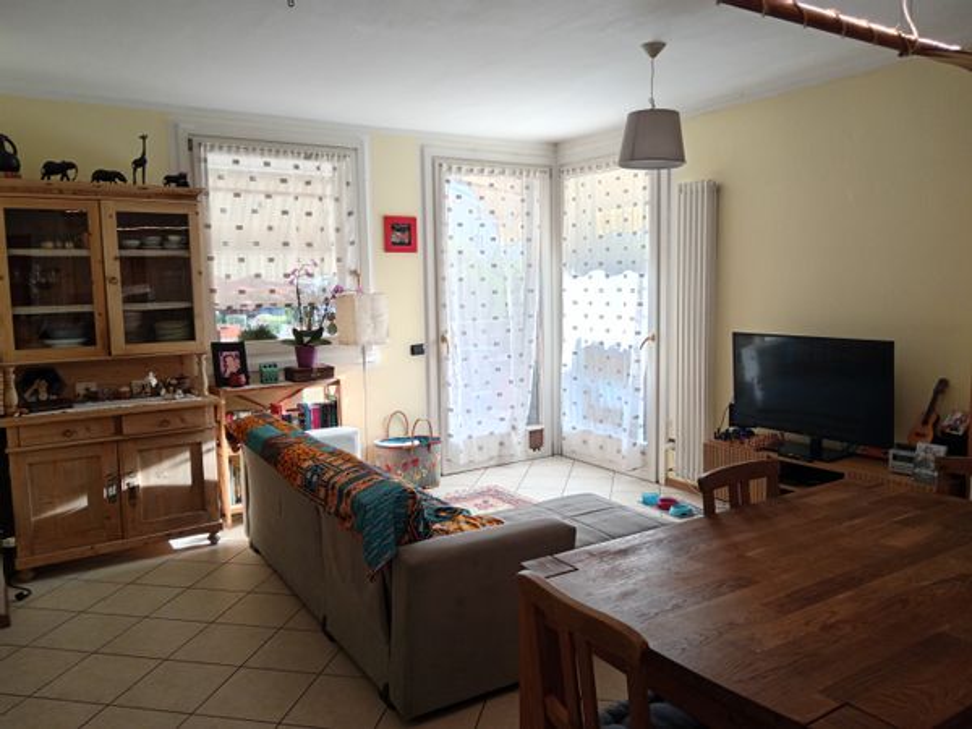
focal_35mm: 27
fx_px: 758
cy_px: 364
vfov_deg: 51.4
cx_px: 486
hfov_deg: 65.3
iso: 335
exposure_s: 1/50
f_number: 1.9
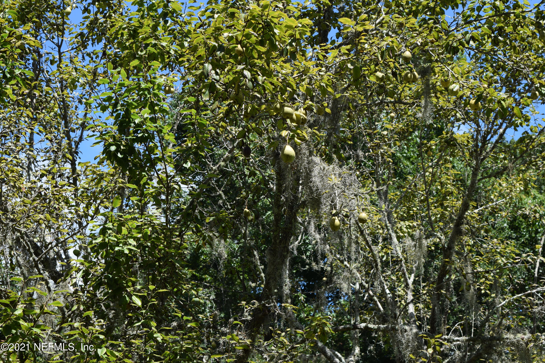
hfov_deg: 27.0
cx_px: 272
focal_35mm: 75
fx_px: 1135
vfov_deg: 18.2
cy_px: 182
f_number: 9
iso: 200
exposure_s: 1/320
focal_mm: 50
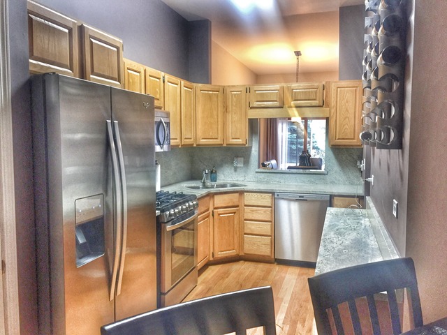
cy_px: 168
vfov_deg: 48.2
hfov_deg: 61.7
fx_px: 374
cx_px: 224
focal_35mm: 29
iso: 100
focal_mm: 4.15
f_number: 2.2
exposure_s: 1/30
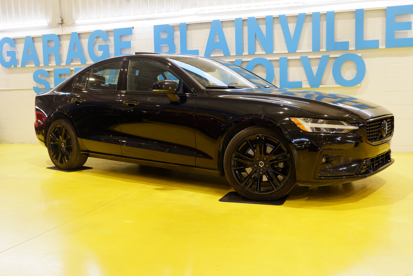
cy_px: 138
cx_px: 206
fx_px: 413
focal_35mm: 36
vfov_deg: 36.9
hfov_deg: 53.1
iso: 640
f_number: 4.4
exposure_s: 1/34
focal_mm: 24.2
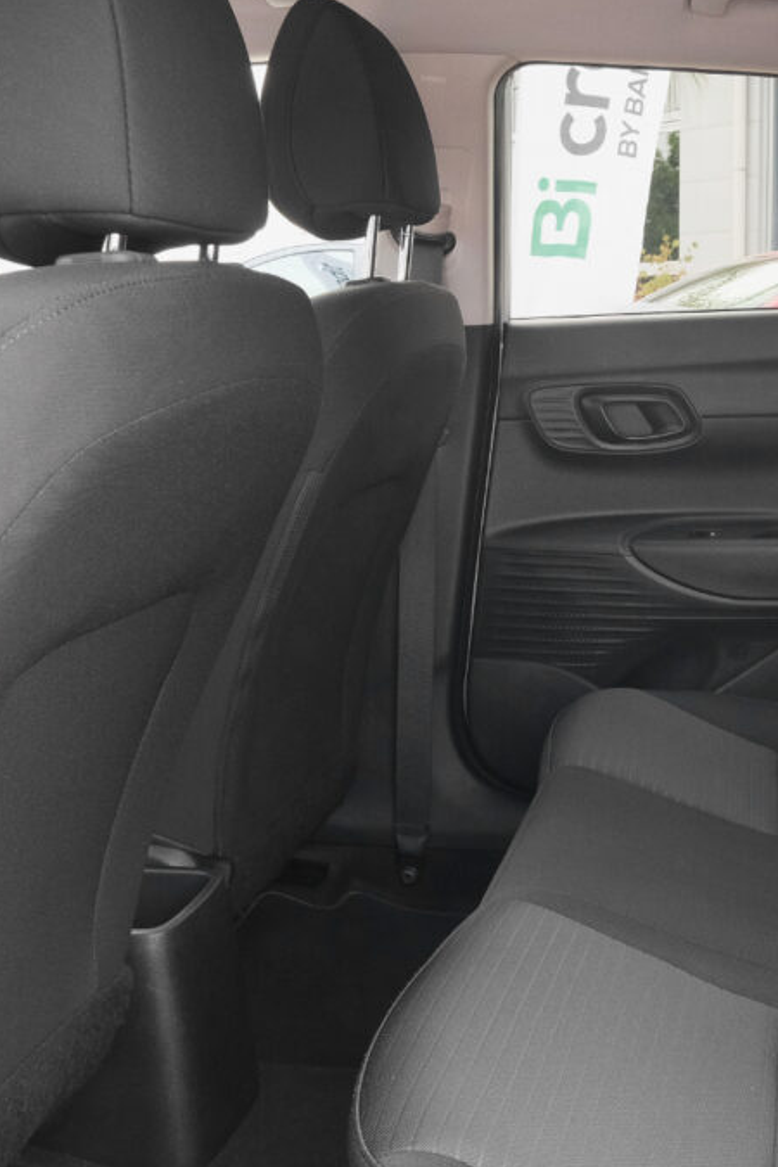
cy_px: 582
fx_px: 1426
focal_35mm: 44
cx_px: 667
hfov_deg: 29.5
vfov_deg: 44.5
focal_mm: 19.2
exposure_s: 1/60
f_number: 9
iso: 2000
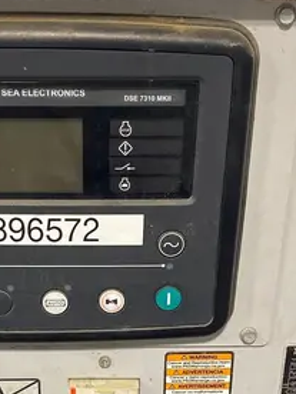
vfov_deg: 27.3
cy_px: 342
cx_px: 89
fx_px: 787
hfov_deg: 21.2
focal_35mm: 69
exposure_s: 1/60
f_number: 1.8
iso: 250
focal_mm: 4.25
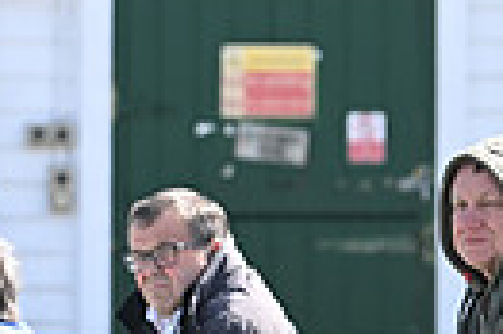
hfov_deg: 2.6
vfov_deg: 1.7
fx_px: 11150
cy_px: 605
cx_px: -438
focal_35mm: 799
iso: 400
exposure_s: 1/800
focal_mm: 180
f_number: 5.6
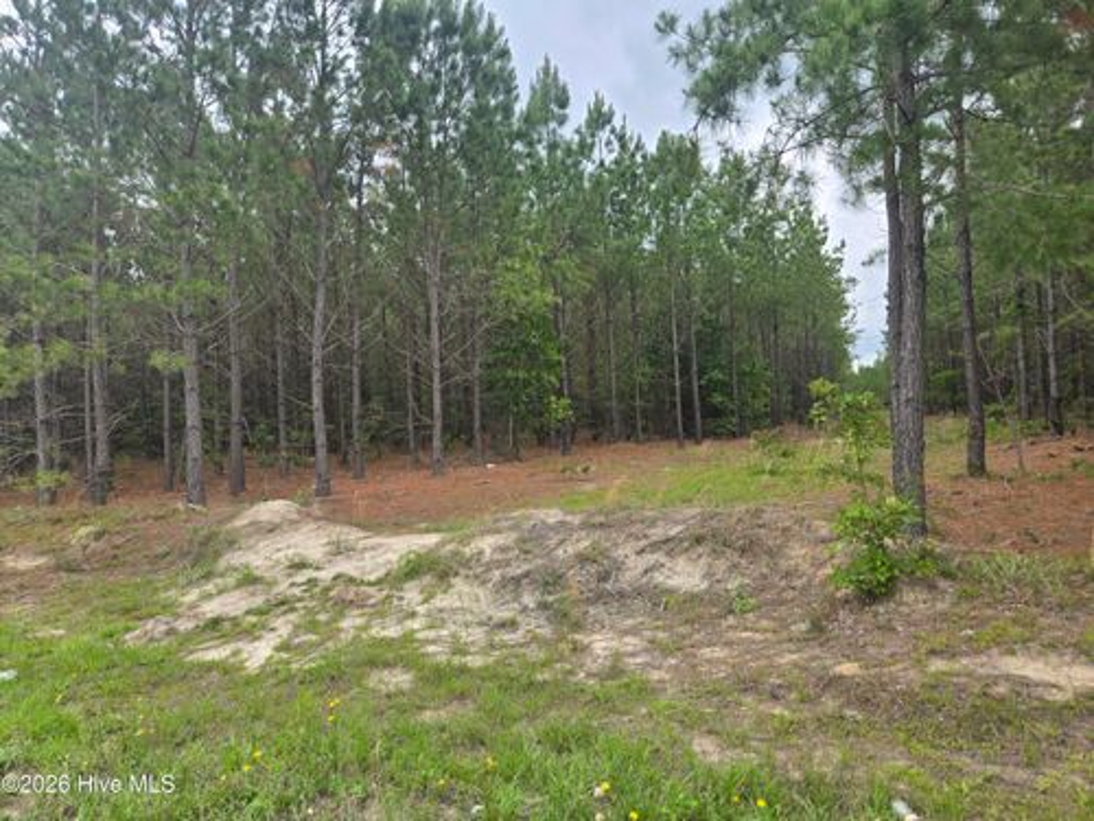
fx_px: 727
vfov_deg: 58.9
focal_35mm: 23
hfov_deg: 73.9
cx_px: 547
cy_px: 410
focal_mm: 5.4
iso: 25
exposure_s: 1/365
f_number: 1.8
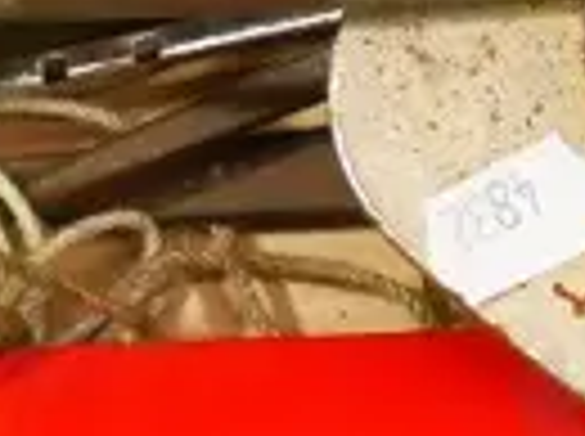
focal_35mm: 221
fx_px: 3728
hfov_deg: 8.8
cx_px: 868
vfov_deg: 6.7
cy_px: 254
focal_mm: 14
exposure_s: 1/200
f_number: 3.7
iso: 3200
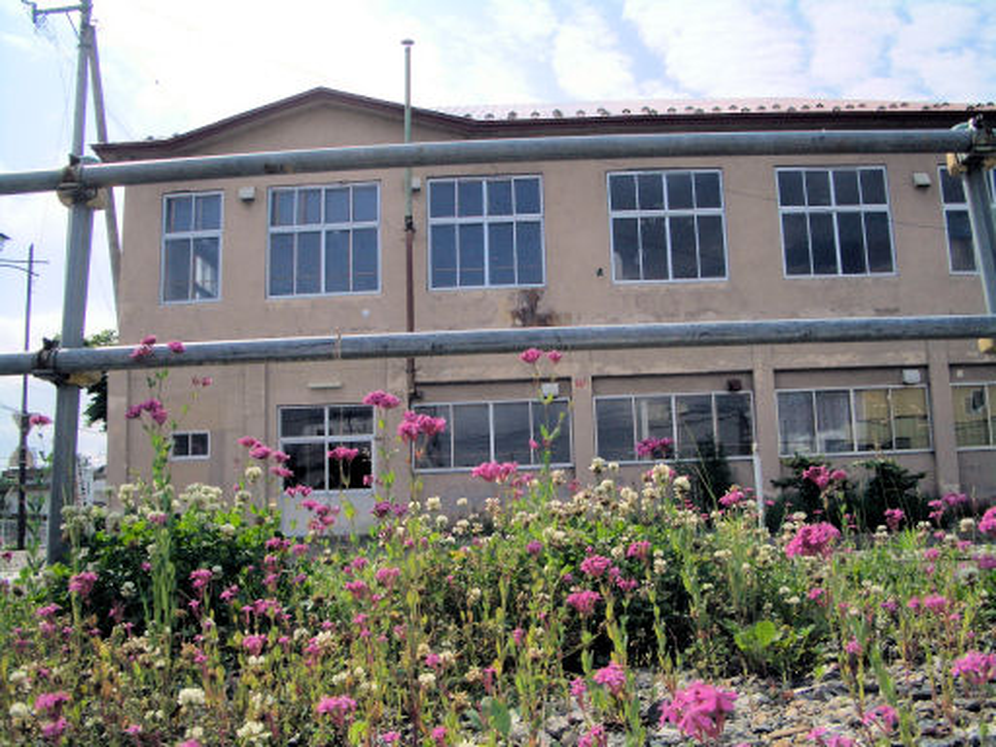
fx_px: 1007
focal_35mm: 35
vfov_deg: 40.7
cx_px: 498
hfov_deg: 52.6
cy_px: 374
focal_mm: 5.8
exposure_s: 1/1000
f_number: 4.3
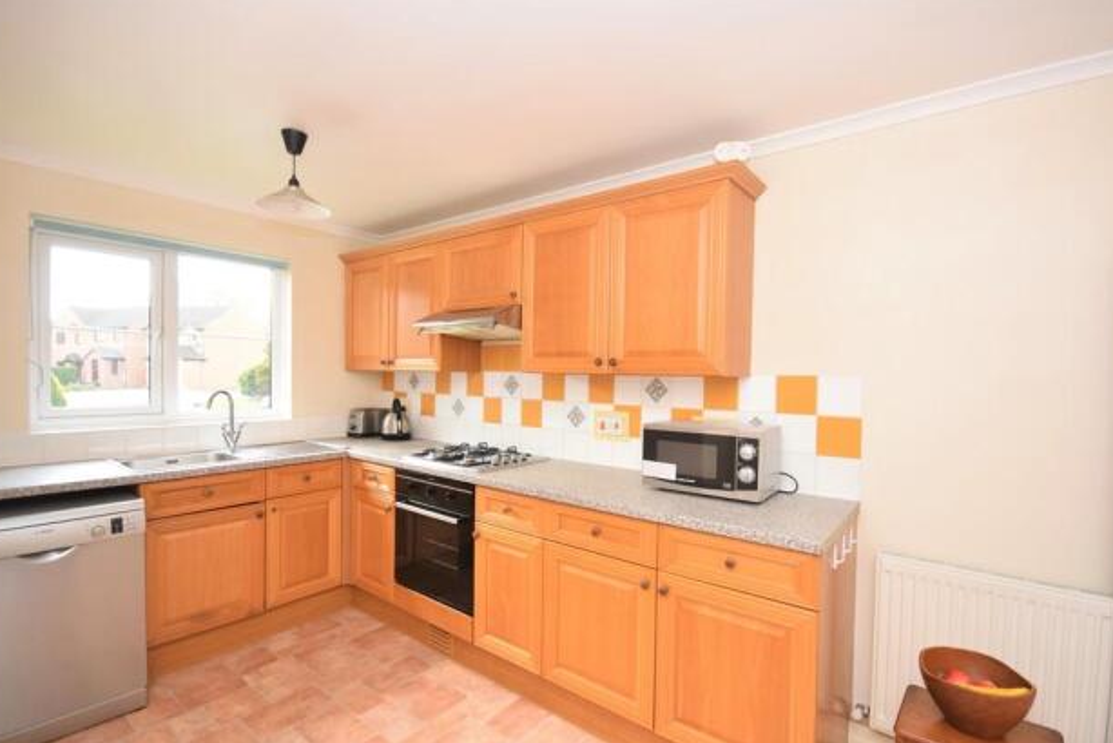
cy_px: 389
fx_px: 495
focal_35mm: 16
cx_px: 566
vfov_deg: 73.8
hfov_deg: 96.7
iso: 800
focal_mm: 10
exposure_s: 1/125
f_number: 5.6
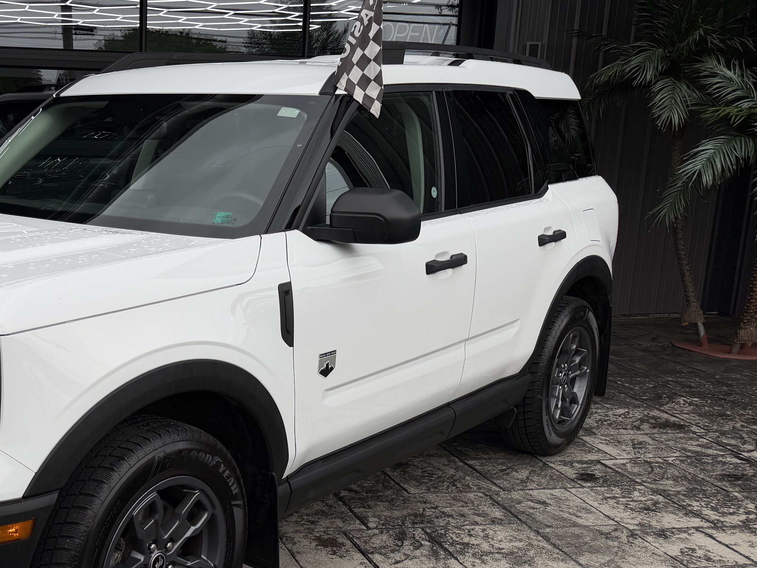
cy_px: 338
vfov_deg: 33.5
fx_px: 940
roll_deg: -0.7
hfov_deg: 41.4
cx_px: 122
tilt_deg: -12.4
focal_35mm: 43
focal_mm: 6.76
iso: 80
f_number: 1.78
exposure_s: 1/2169
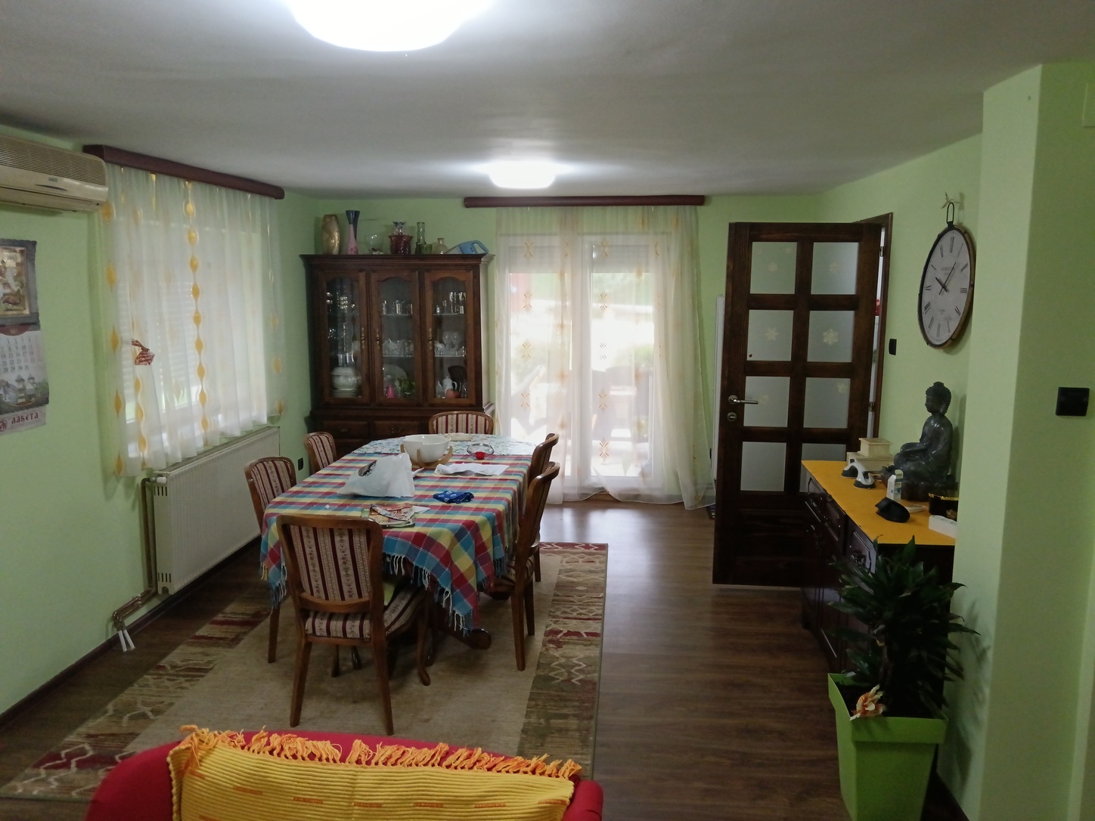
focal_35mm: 27
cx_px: 548
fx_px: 854
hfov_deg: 65.3
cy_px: 410
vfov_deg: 51.4
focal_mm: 4.95
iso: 1000
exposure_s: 1/50
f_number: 1.9
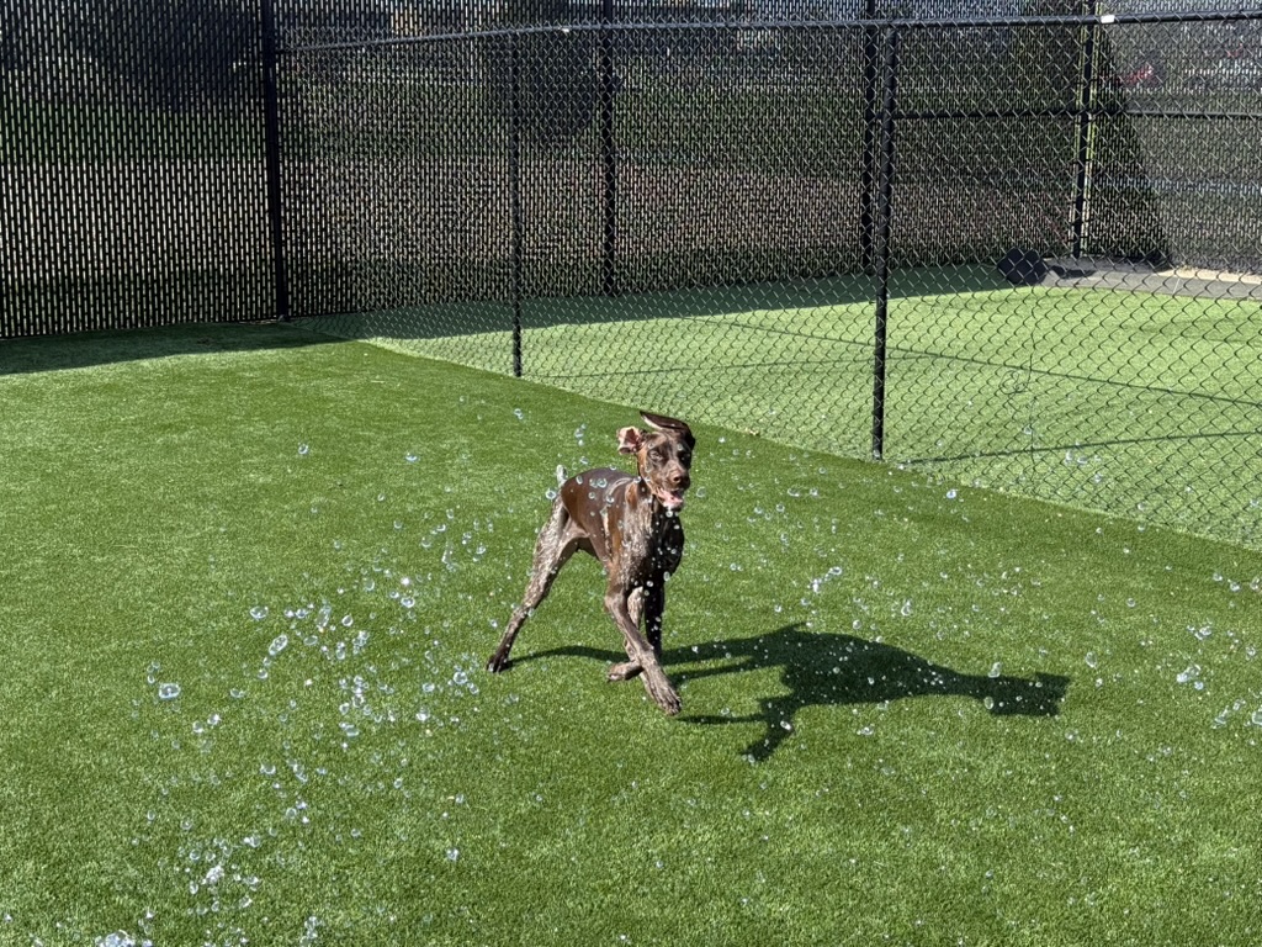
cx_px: 631
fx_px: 1750
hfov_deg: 39.7
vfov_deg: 30.3
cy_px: 474
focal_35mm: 48
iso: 80
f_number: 1.78
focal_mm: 6.76
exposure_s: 1/2033
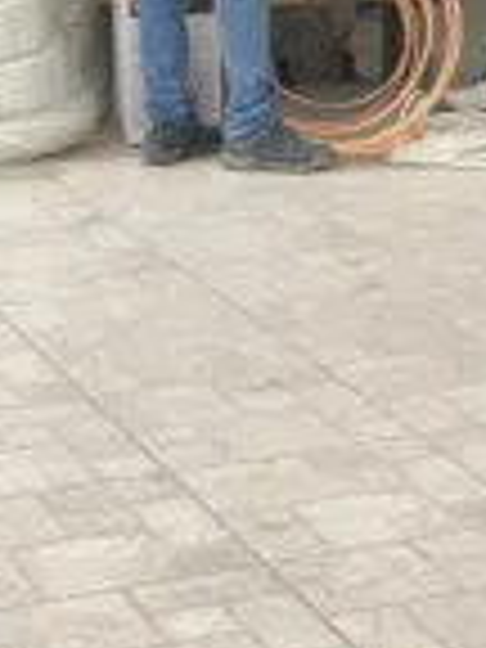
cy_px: -4
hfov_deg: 10.3
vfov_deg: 13.5
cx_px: 310
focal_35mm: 144
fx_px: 2696
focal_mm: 6
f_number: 2.4
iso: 16
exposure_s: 1/639
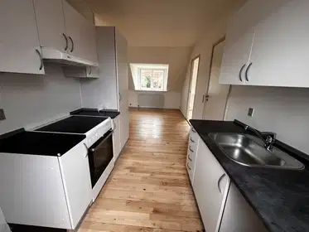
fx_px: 116
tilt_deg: -14.6
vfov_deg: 89.9
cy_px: 116
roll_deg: -2.3
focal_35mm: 13
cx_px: 154
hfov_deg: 106.2
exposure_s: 1/99
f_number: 1.8
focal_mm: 1.57
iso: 50
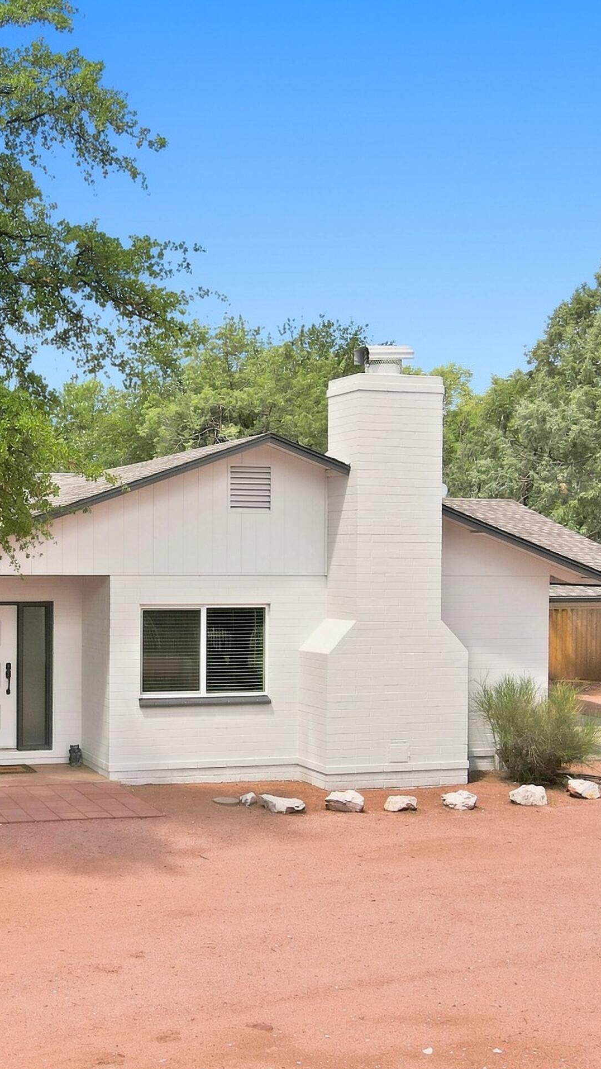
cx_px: 50
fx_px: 1162
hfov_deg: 27.8
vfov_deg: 49.4
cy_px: 570
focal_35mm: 41
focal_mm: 4.5
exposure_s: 1/400
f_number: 2.8
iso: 100
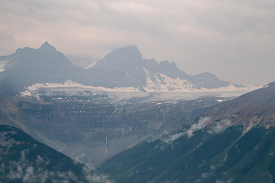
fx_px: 619
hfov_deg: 25.1
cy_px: 104
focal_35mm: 81
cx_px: 128
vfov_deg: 16.8
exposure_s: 1/250
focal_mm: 32
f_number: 8
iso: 200
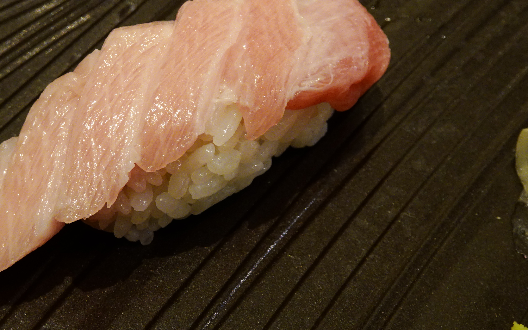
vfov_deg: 23.1
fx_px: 806
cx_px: 175
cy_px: 138
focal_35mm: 56
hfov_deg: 35.9
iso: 200
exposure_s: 1/25
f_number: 4
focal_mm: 6.26
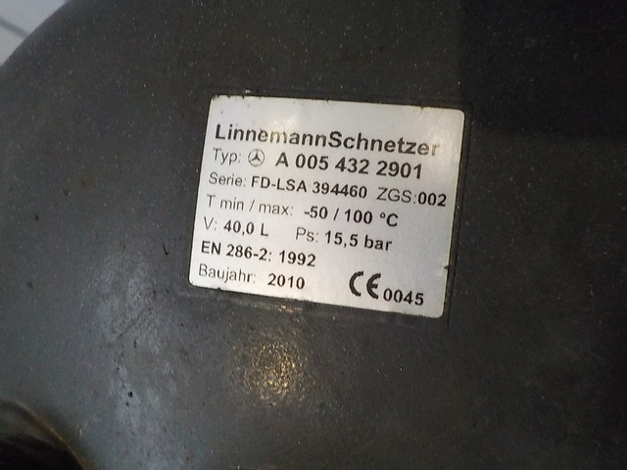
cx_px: 314
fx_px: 543
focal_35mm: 30
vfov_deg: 46.8
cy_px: 235
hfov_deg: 60.0
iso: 800
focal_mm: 4.1
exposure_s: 1/50
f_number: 3.3
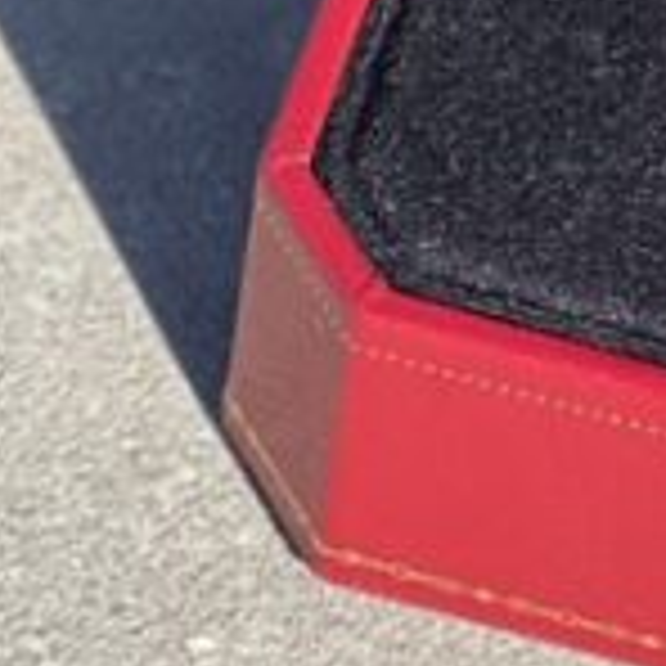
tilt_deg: -46.8
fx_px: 7771
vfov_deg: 4.8
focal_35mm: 357
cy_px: -781
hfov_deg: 4.8
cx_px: 1328
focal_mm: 7.5
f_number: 2.2
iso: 32
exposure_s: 1/595
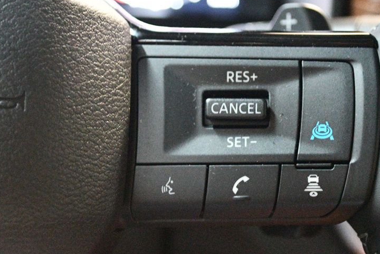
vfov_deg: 16.9
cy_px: 131
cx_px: 198
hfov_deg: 25.1
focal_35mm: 81
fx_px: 855
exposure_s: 1/25
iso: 12800
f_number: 5
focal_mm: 38
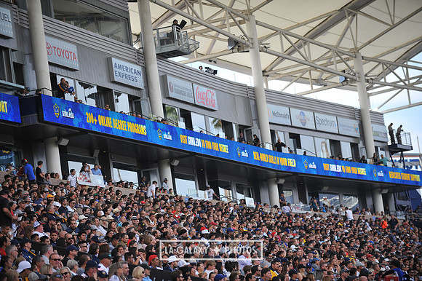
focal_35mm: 135
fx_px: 1582
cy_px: 140
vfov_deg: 10.1
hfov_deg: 15.2
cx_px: 211
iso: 280
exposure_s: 1/1250
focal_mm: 135
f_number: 2.8
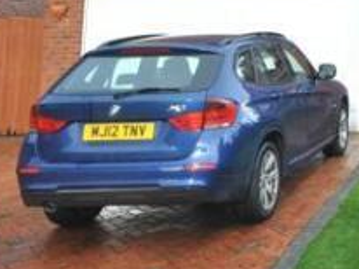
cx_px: 457
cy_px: -29
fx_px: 710
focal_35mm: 69
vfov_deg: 20.4
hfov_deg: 24.9
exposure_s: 1/100
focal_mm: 15
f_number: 10
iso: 400
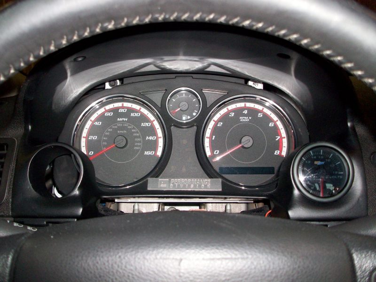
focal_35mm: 34
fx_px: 369
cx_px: 188
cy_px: 141
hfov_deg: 54.0
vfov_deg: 41.8
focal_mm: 5.7
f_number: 2.8
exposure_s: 1/60
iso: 160
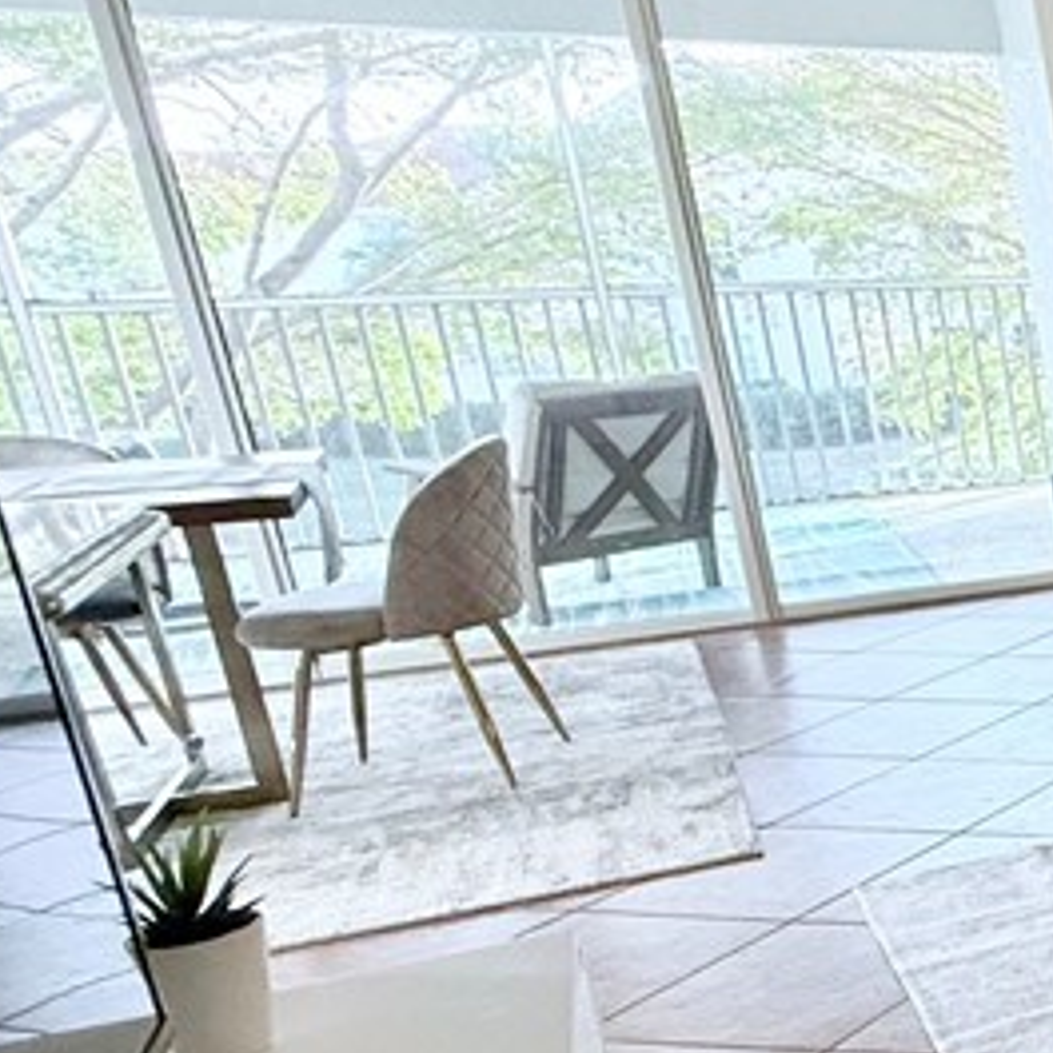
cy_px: 650
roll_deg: +0.3
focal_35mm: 48
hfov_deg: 20.8
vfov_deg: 35.2
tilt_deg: -15.0
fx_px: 1652
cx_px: 1982
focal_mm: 2.22
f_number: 2.2
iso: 200
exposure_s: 1/120
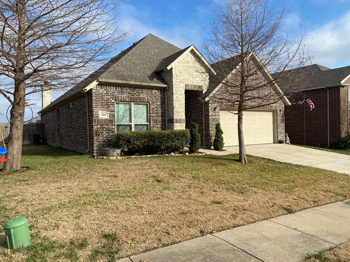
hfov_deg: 67.3
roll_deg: +1.3
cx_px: 175
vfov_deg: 53.1
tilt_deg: -1.2
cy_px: 131
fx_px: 263
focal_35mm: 26
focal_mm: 4.25
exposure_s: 1/2463
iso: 32
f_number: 1.8
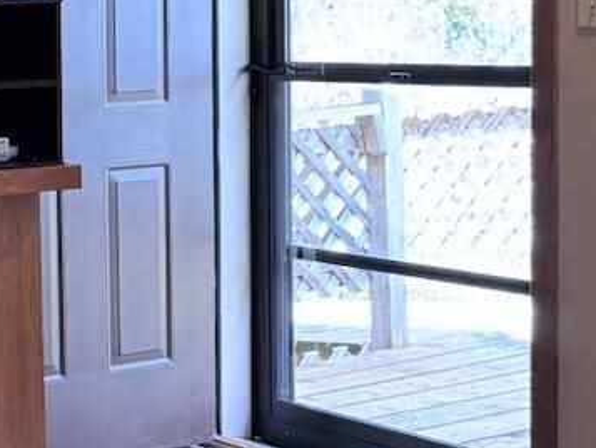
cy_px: 75
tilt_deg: -3.5
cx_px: -437
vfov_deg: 17.0
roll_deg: +1.6
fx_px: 1481
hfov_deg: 18.5
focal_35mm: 86
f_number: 1.78
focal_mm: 6.76
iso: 200
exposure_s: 1/60
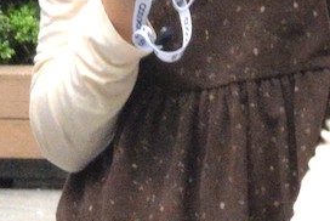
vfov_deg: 2.5
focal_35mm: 550
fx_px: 5047
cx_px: 146
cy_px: -178
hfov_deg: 3.7
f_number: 29
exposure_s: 1/320
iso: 5000
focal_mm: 78
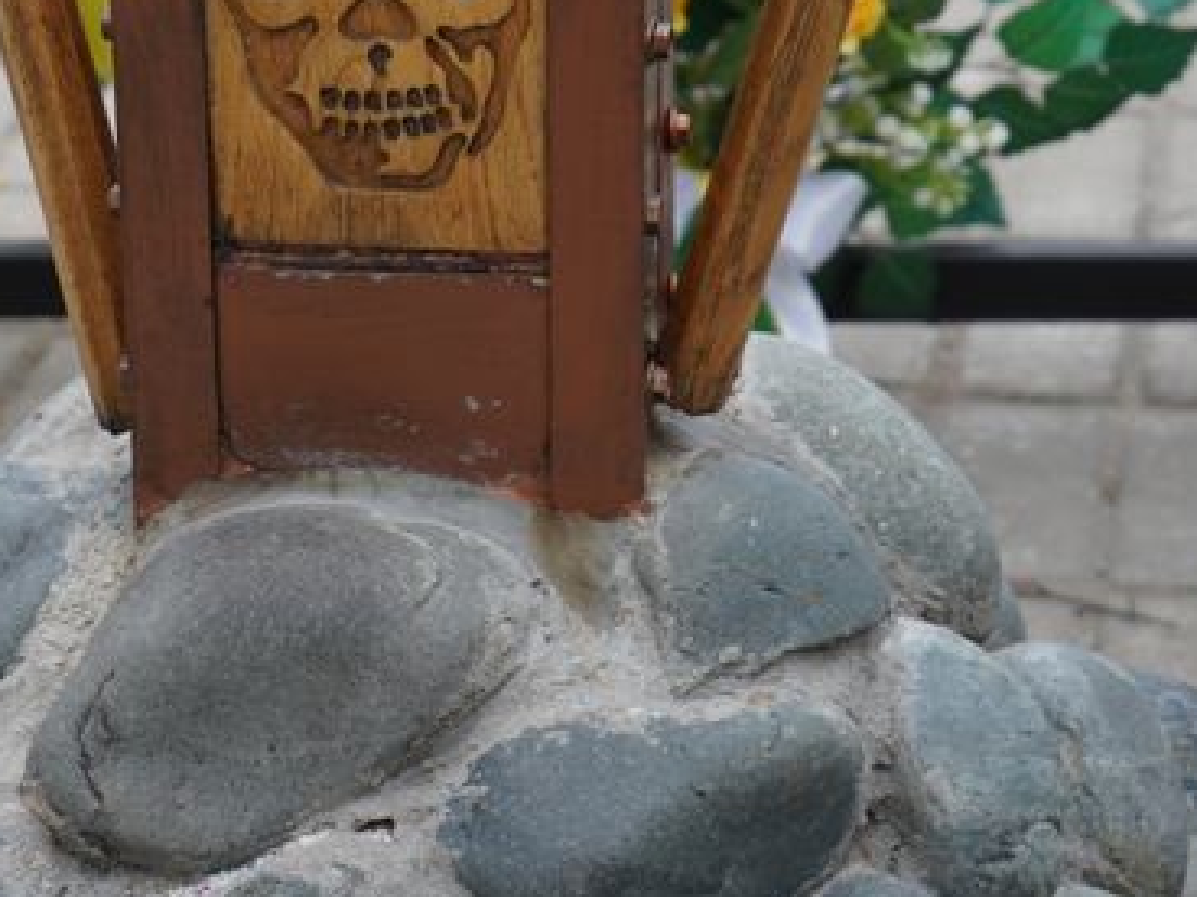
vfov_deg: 11.5
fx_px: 4426
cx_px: 294
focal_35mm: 128
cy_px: 166
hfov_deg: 15.3
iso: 500
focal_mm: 70
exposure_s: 1/160
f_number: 5.6
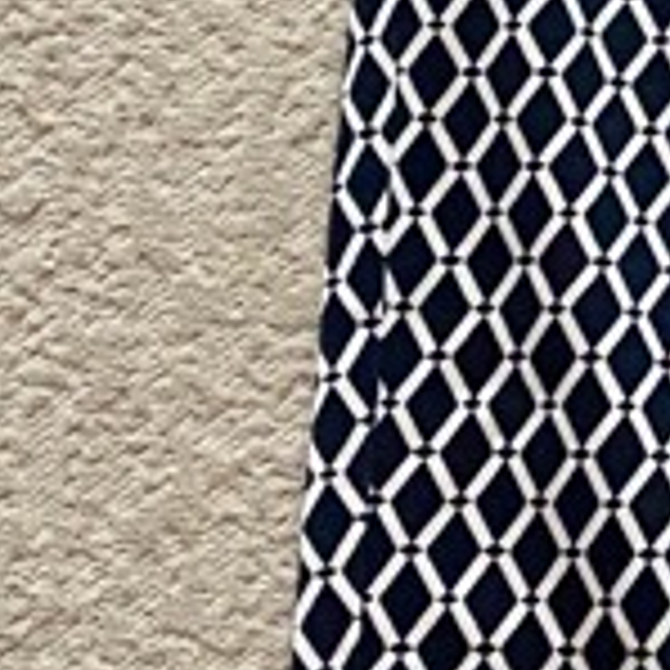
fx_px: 3372
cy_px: -162
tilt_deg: -74.4
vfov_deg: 11.1
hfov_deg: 10.4
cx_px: 1371
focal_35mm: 154
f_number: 1.8
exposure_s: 1/59
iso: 500
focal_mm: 4.25
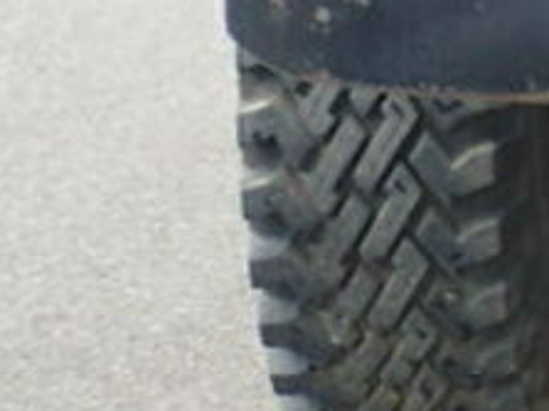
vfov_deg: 6.1
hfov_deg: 7.7
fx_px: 3757
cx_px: 1396
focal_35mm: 237
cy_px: -409
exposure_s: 1/60
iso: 200
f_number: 2.9
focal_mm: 7.84
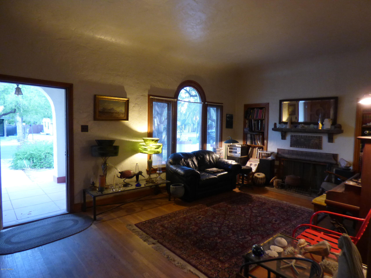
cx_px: 186
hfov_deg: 81.7
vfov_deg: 66.0
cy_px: 139
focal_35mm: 20
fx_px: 214
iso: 400
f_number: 2.8
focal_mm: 3.58
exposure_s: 1/13
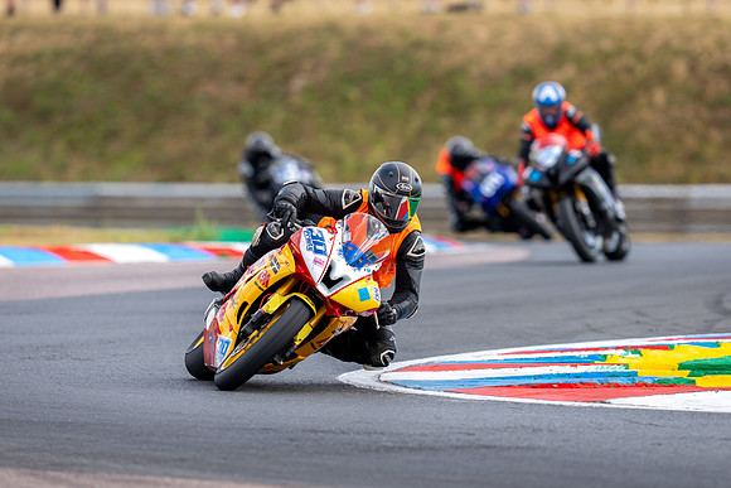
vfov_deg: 3.2
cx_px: 333
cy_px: 247
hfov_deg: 4.7
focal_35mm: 435
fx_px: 8843
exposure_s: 1/400
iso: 80
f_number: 4
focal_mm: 400
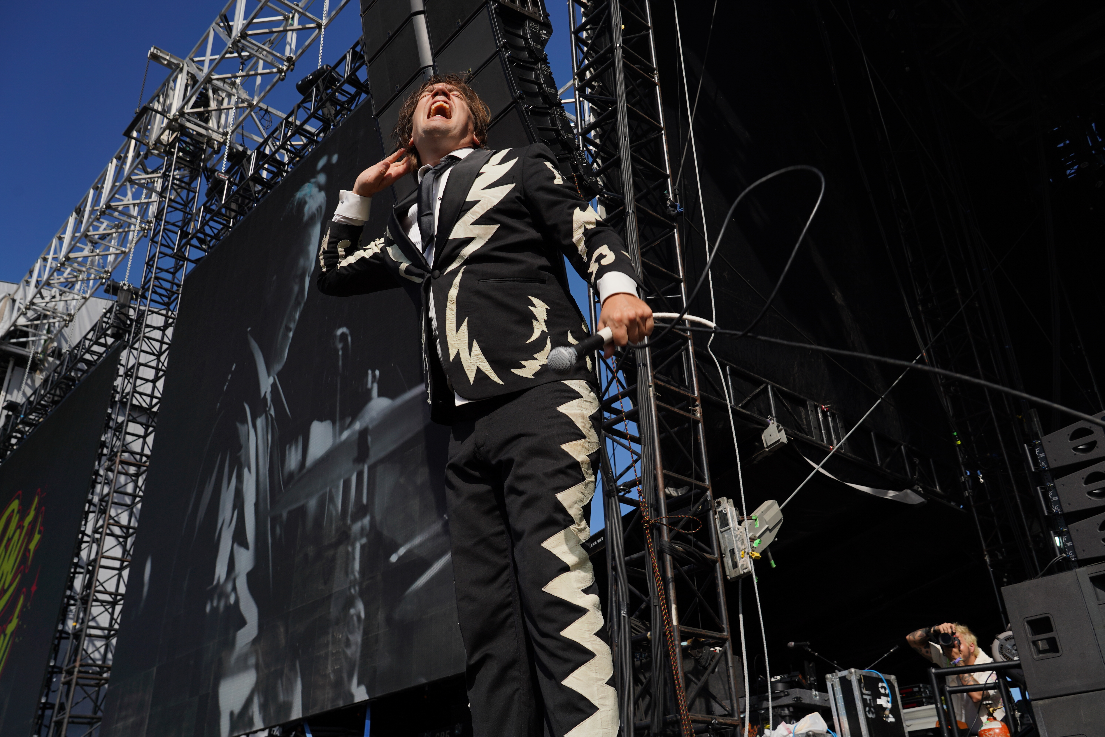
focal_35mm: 30
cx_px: 552
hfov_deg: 61.9
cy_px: 368
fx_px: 921
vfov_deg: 43.6
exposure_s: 1/640
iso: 100
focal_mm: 30
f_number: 8
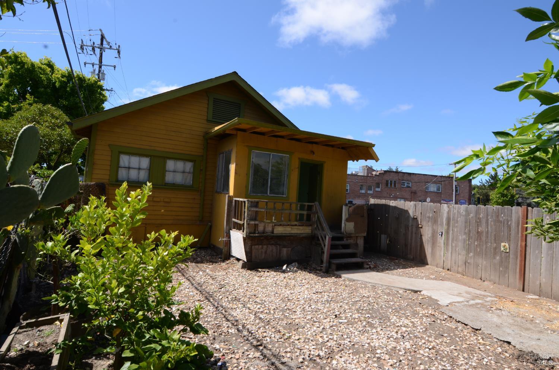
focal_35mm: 20
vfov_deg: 63.0
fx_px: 302
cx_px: 280
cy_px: 185
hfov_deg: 85.5
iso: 100
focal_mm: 13
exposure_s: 1/60
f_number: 14
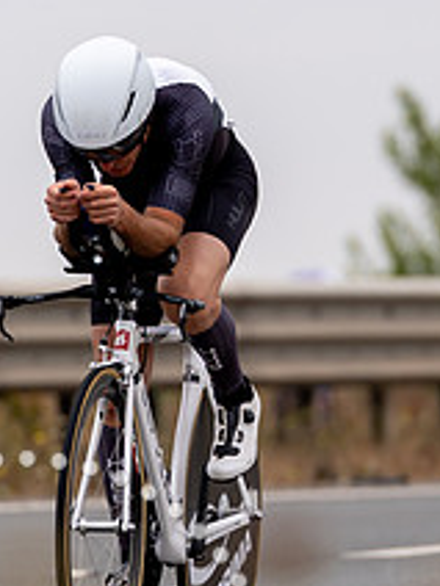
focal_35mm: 943
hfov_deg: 1.6
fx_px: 15982
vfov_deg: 2.1
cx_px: 140
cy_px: 328
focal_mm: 200
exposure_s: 1/800
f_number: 3.2
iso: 100
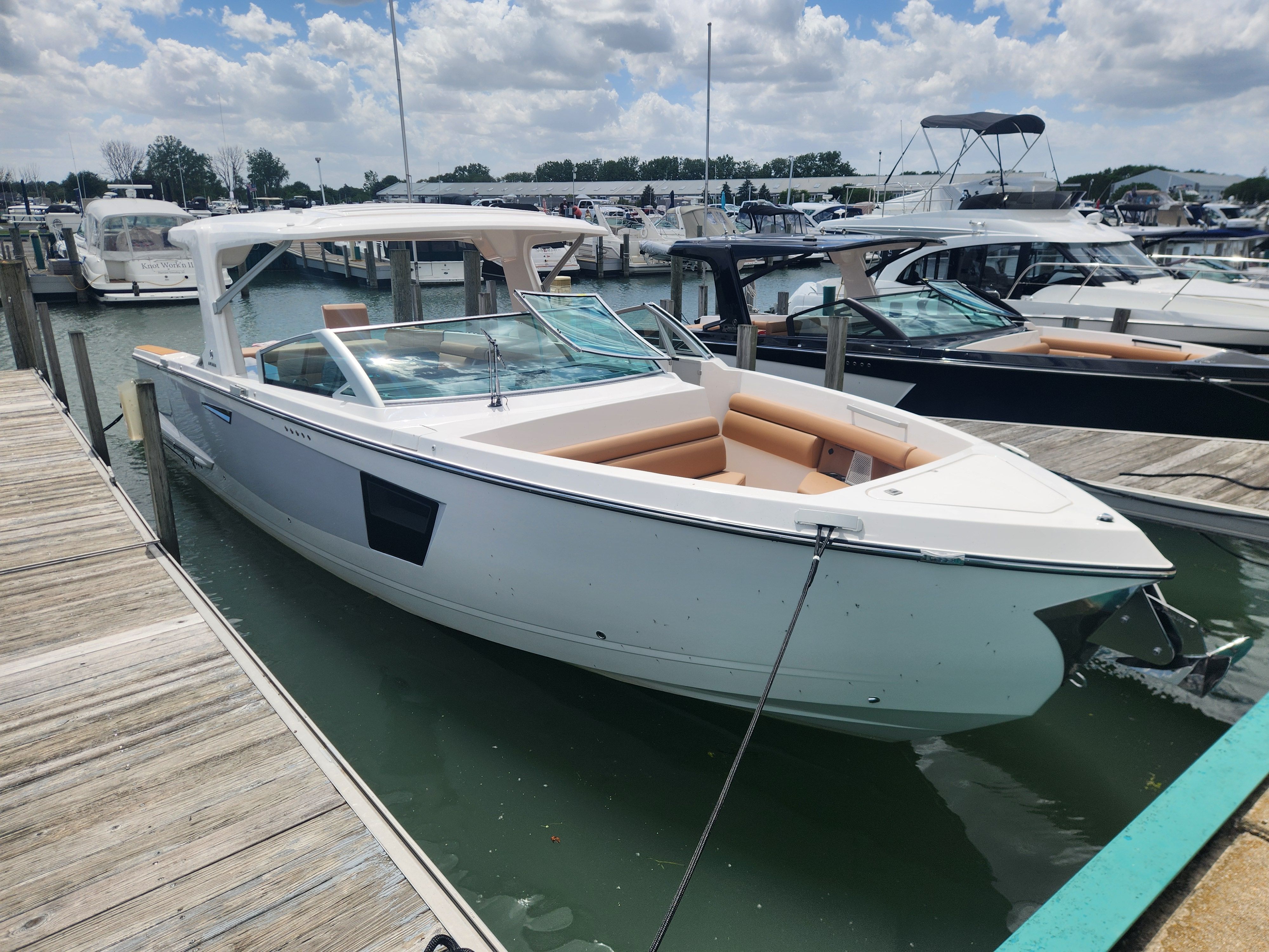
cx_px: 634
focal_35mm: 23
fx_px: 843
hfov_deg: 73.9
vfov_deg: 58.9
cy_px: 476
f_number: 1.8
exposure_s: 1/2985
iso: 20
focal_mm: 5.4
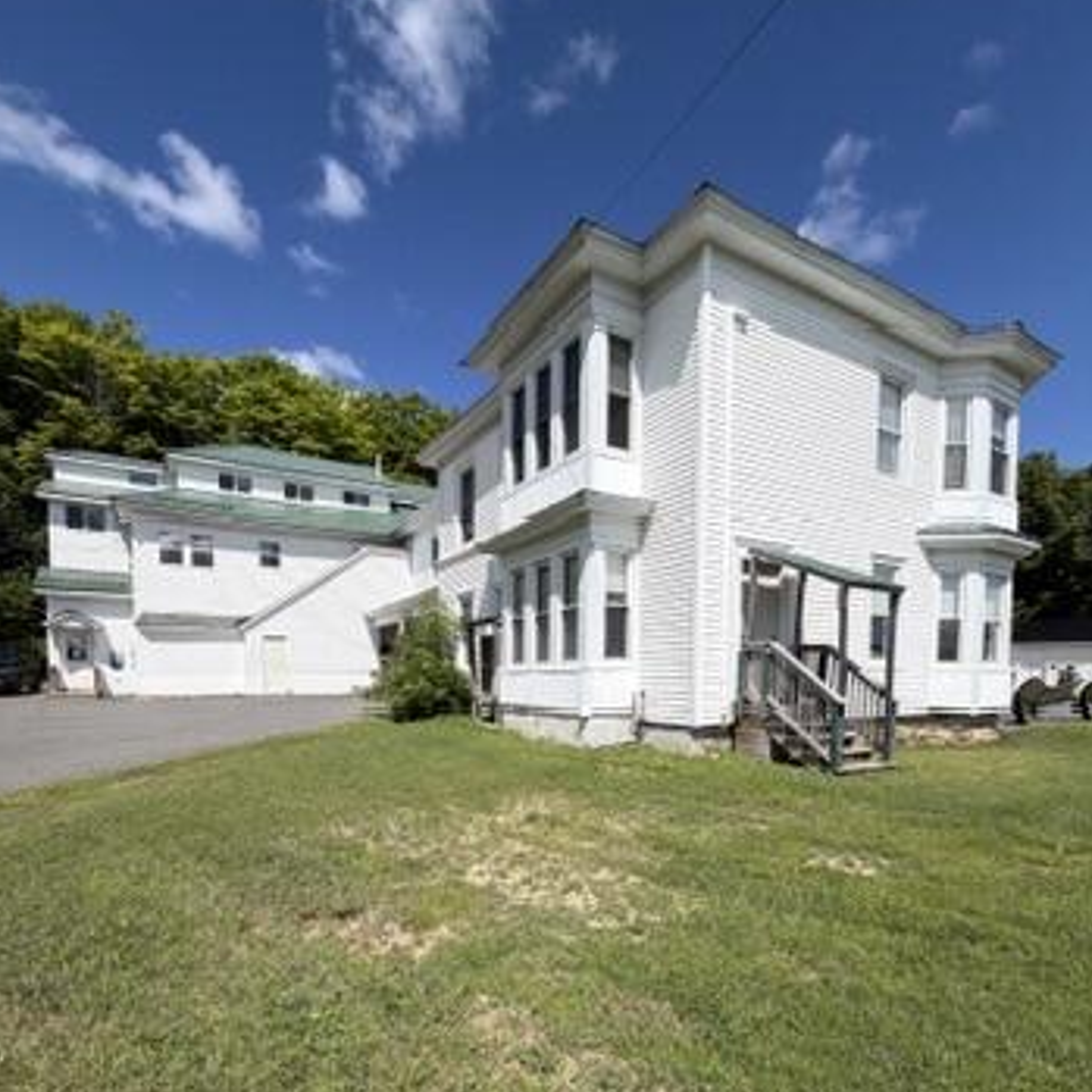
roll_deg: +0.1
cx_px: 532
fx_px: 607
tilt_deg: -2.2
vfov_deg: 81.7
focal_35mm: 17
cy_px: 710
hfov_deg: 84.0
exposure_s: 1/1145
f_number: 2.2
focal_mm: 2.22
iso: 20
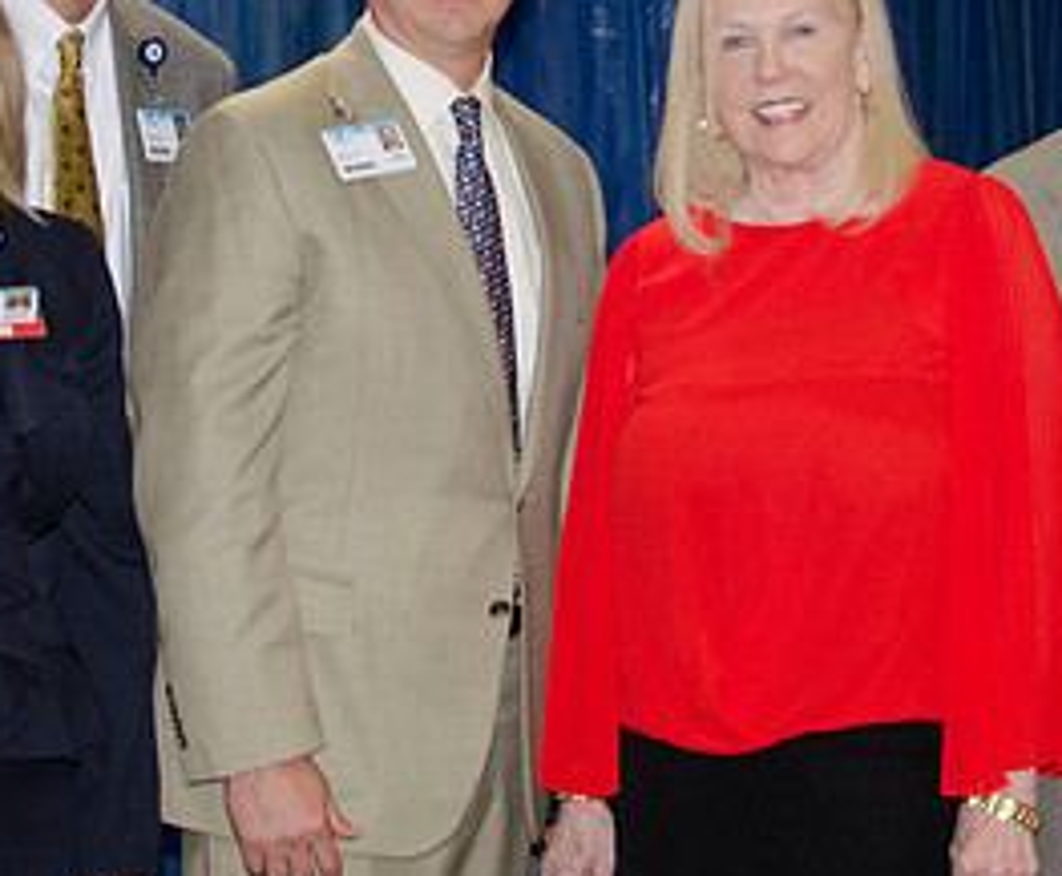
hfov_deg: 21.2
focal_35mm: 89
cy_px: 127
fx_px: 2832
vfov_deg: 17.4
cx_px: 462
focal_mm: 18
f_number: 4
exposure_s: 1/60
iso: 400
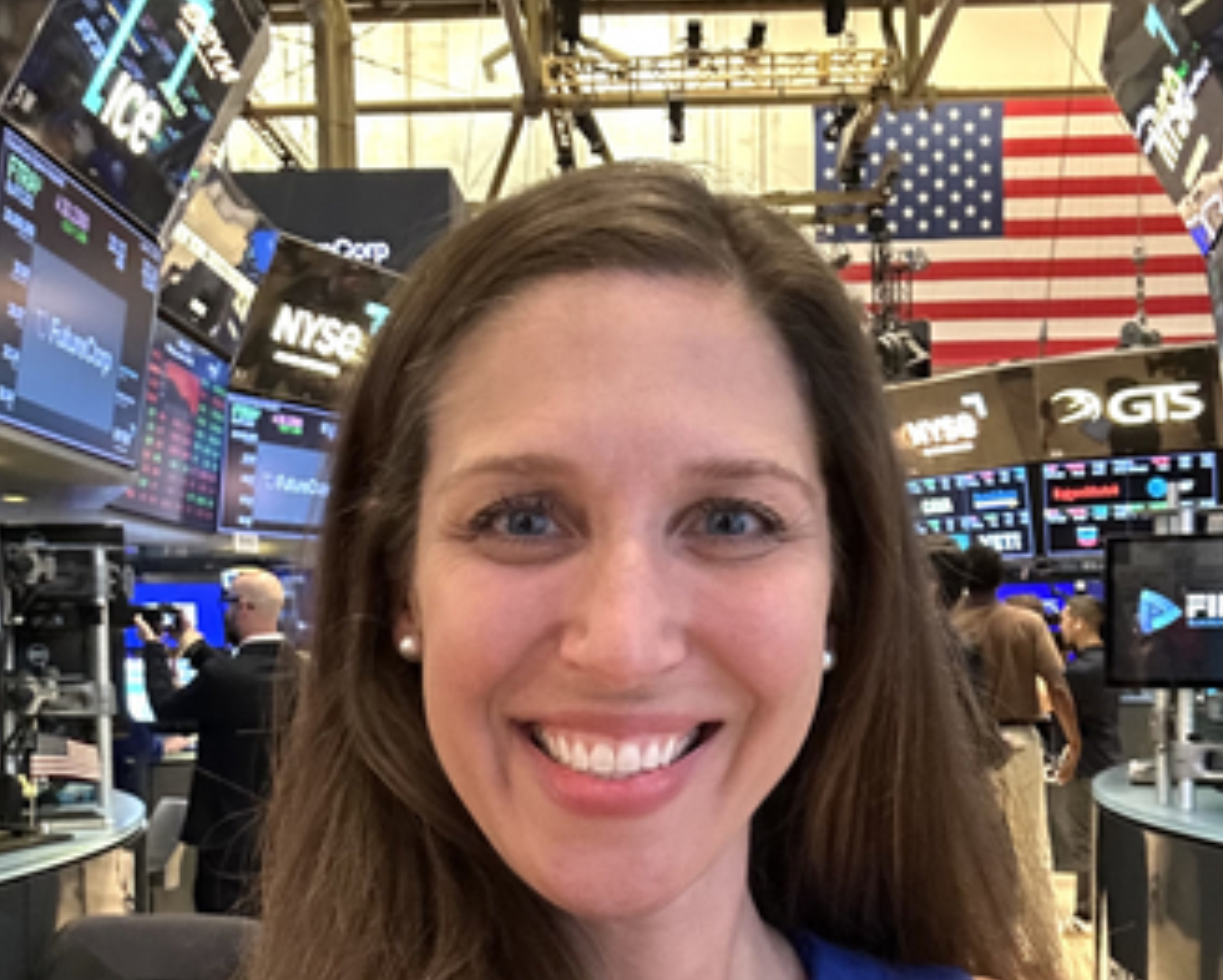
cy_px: 699
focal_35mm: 43
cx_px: 632
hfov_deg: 42.9
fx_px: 1557
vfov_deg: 34.4
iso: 500
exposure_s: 1/29
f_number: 1.9
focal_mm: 2.69
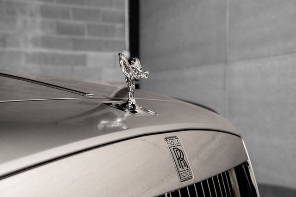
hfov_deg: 38.2
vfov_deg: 26.0
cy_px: 98
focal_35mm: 52
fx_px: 428
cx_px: 148
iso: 320
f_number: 7.1
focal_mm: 52
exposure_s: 1/60
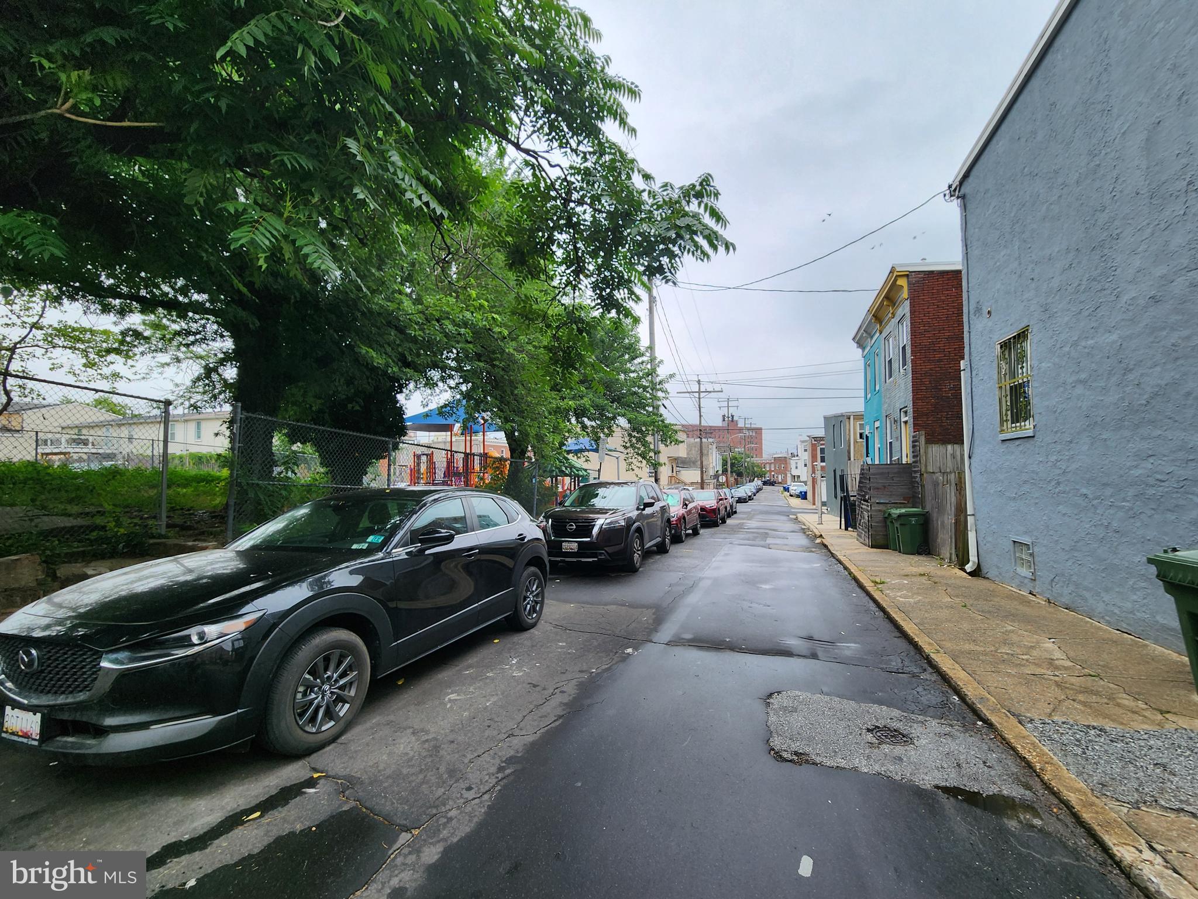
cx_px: 599
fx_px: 450
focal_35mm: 13
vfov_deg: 89.9
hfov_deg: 106.2
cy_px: 450
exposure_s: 1/241
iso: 50
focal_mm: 2.2
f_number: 2.2
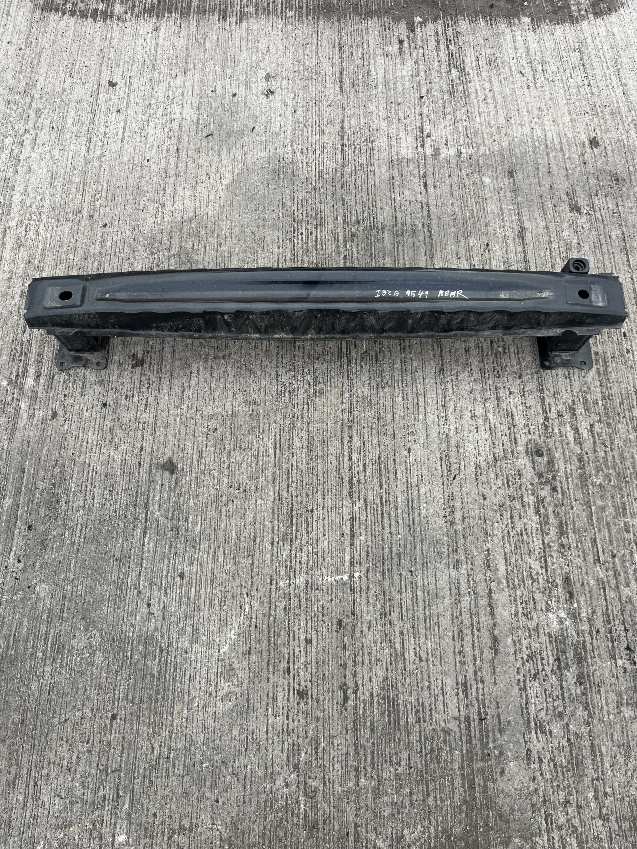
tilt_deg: -69.1
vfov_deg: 67.3
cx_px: 318
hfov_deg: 53.1
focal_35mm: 26
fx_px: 638
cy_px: 424
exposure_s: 1/515
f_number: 1.6
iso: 50
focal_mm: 5.1
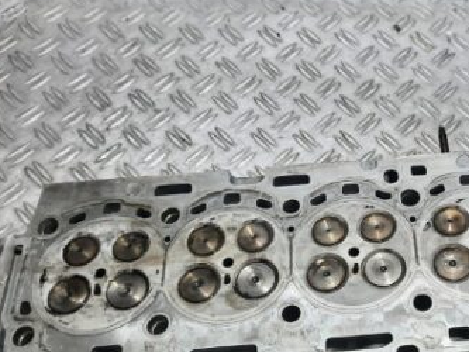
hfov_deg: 40.2
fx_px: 610
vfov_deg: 31.9
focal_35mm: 45
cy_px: 242
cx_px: 383
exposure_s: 1/50
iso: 50
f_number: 2
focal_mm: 4.6
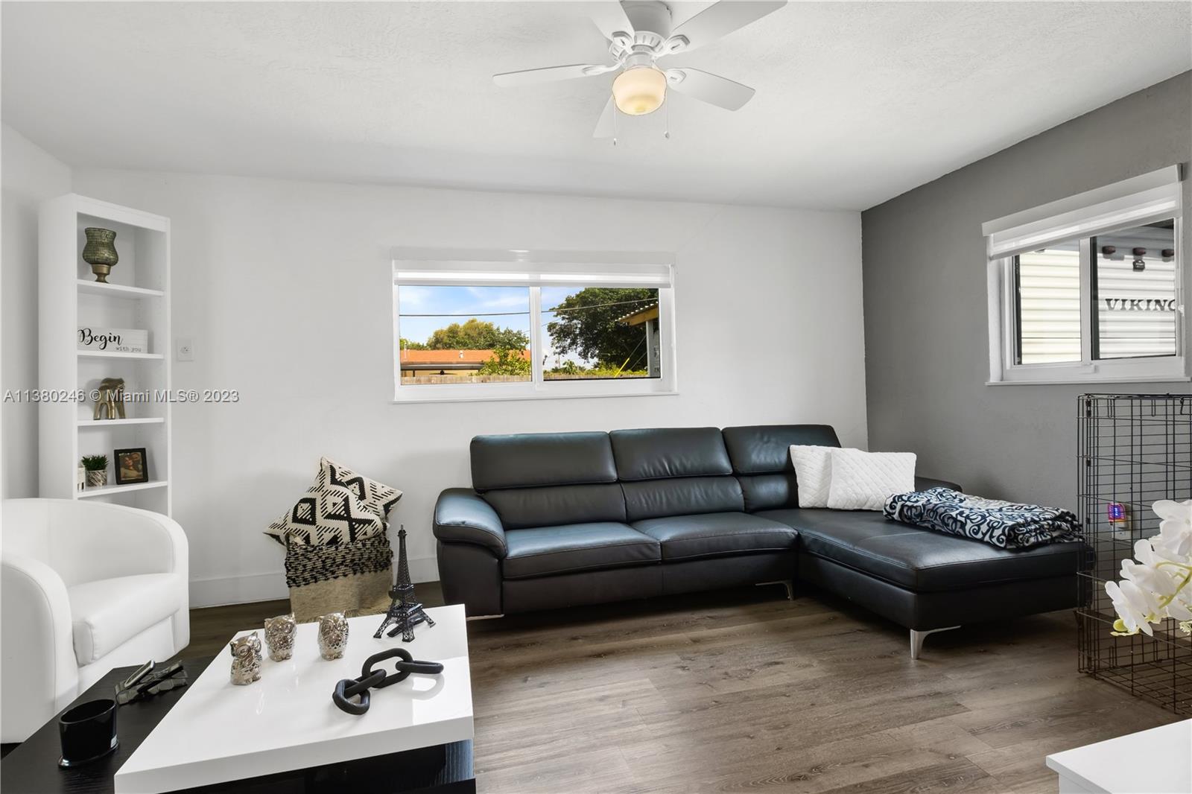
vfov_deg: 73.7
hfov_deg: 96.7
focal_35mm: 16
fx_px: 530
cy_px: 397
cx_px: 596
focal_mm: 10.5
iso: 500
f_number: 8
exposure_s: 1/60
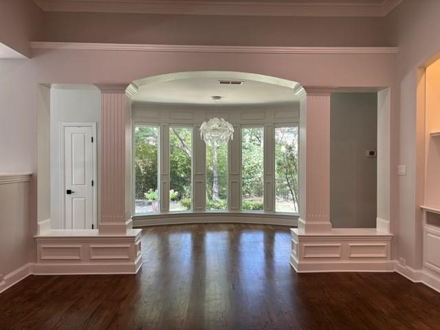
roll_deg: -0.3
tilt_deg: -0.4
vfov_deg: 53.1
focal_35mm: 26
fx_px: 330
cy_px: 165
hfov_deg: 67.3
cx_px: 220
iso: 80
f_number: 1.6
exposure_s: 1/120
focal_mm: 5.96
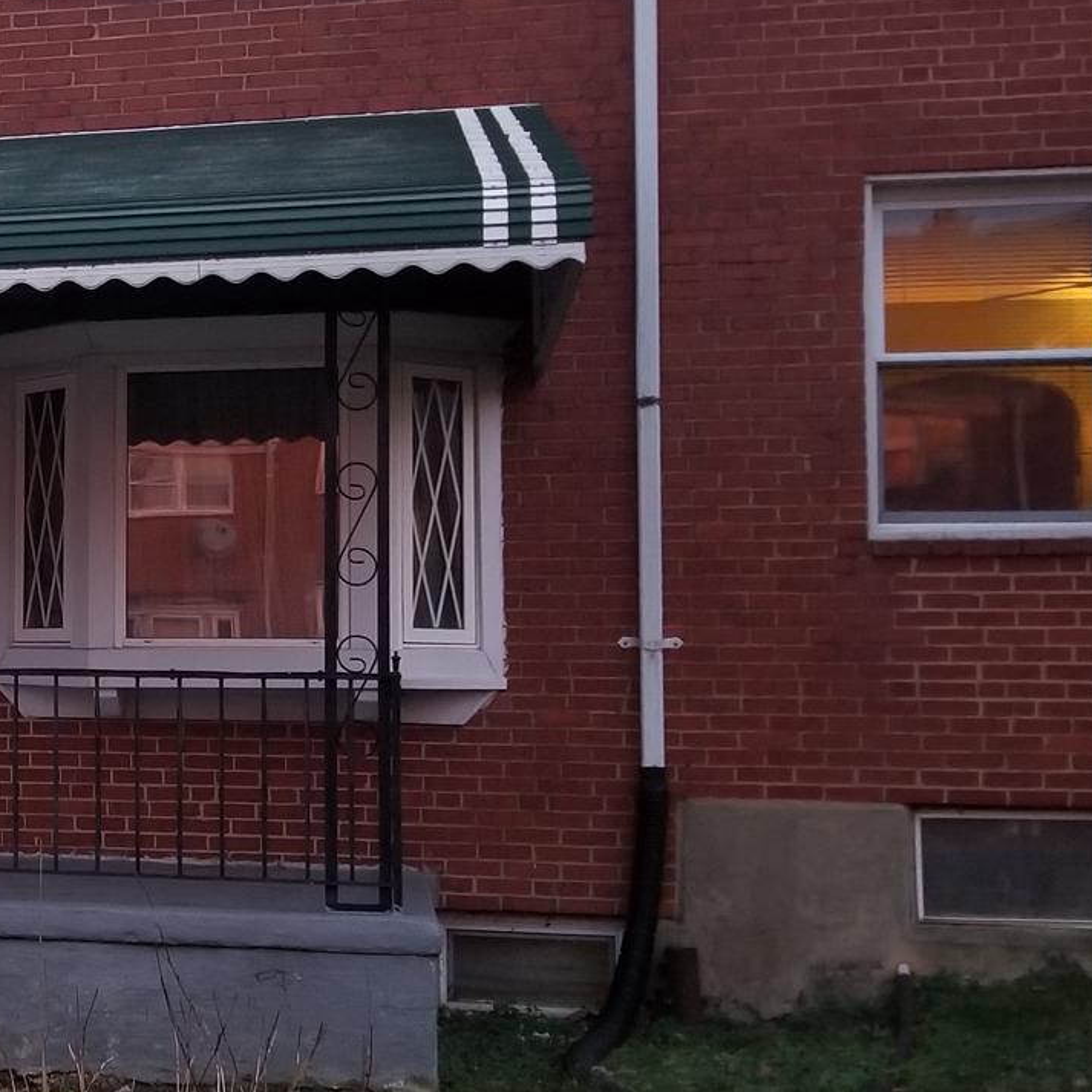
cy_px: 568
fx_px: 2356
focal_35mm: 66
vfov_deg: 26.1
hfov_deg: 22.8
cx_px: -383
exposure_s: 1/10
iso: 200
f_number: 1.7
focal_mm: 4.3
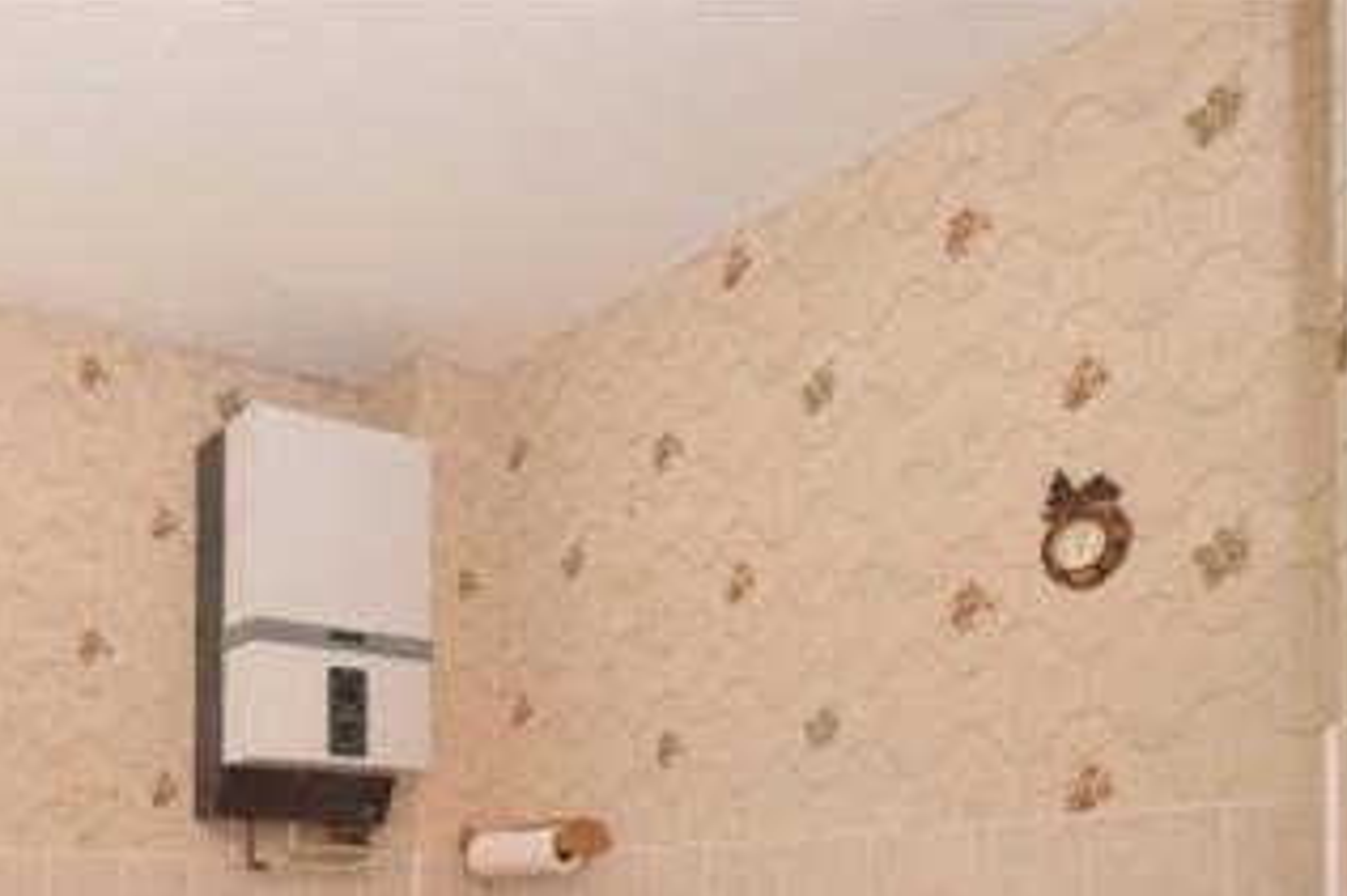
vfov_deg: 37.3
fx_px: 1159
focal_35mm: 31
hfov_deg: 55.0
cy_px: 919
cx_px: 221
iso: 400
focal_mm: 10
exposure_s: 1/125
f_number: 10
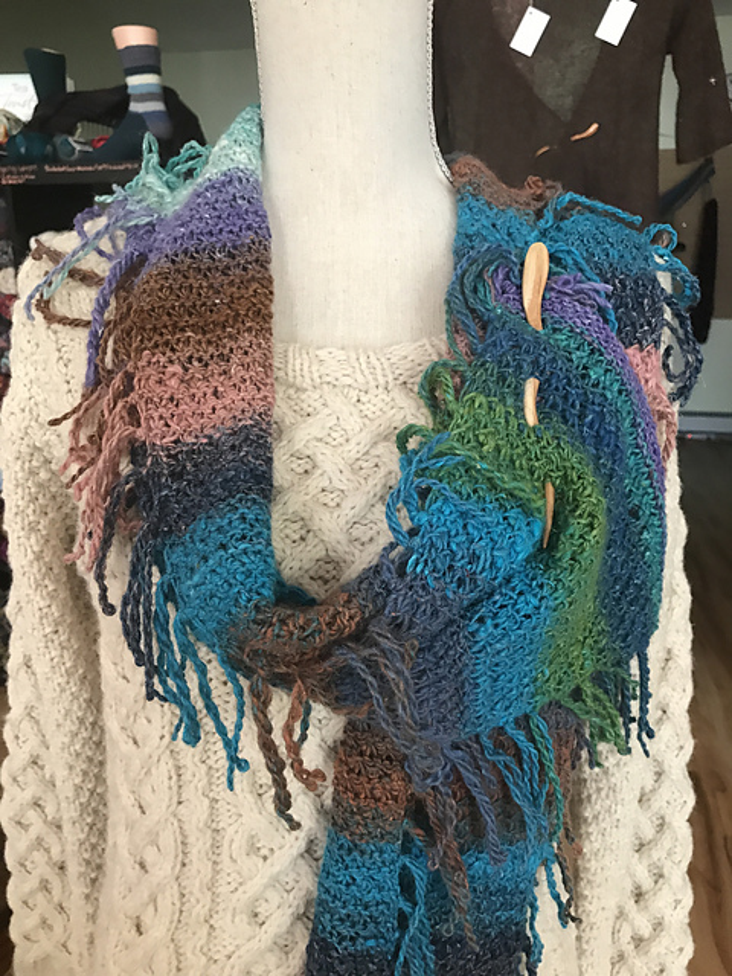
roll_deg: -0.3
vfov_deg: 63.4
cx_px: 366
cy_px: 488
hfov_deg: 49.7
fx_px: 789
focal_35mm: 28
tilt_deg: -14.4
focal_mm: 3.99
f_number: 1.8
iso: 64
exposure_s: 1/15
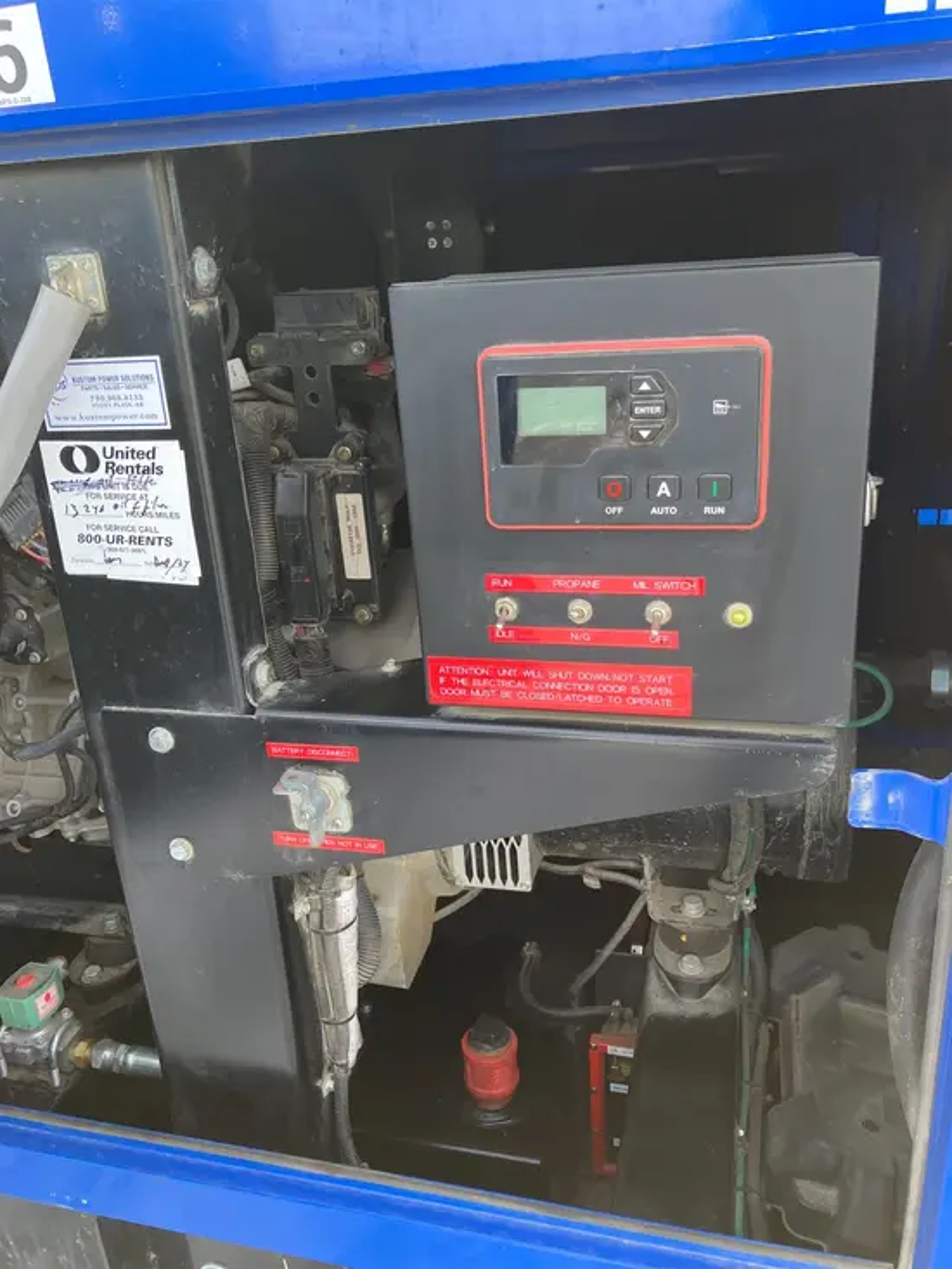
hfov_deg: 49.8
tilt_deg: -19.9
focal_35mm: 28
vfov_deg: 63.4
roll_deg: +4.7
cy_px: 634
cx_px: 476
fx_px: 1026
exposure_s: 1/121
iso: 64
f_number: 1.8
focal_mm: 3.99
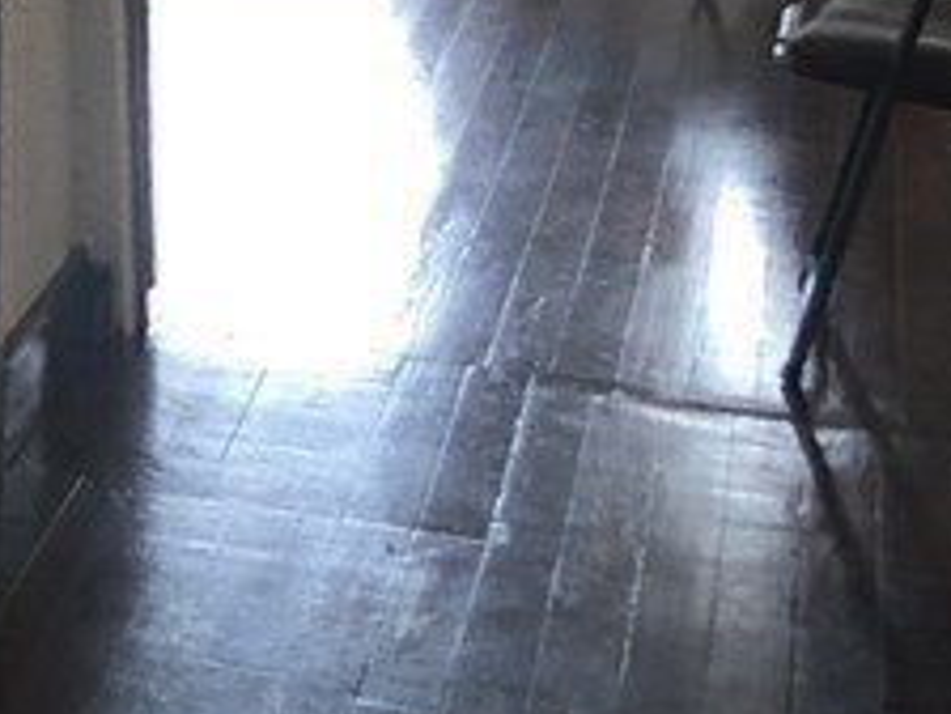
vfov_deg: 10.8
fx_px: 3517
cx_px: -853
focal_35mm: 128
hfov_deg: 13.5
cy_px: -595
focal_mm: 3.99
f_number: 1.8
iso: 32
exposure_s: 1/30
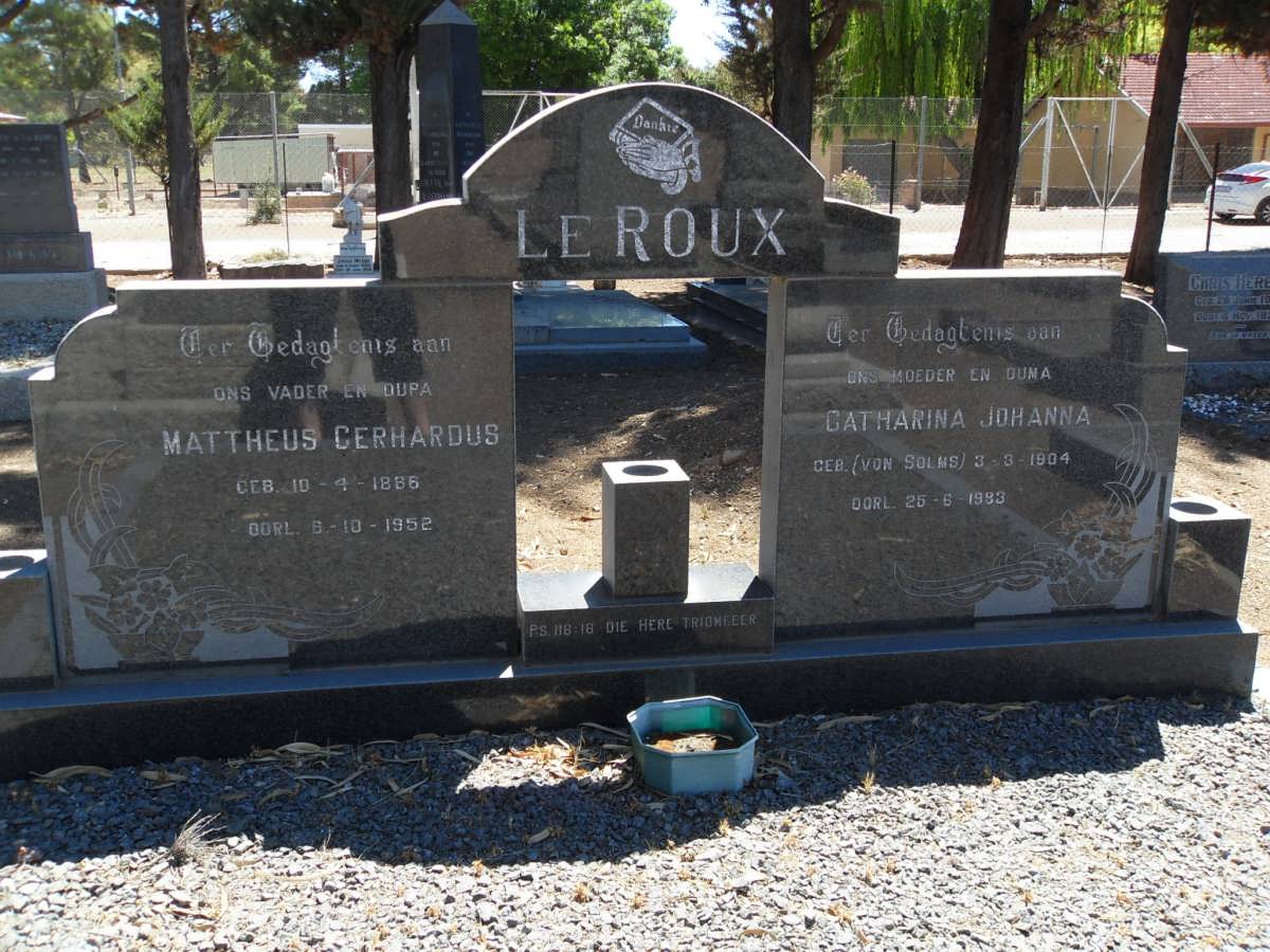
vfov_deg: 40.7
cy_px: 476
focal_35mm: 35
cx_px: 635
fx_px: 1284
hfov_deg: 52.6
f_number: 3.5
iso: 80
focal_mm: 6.3
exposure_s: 1/250
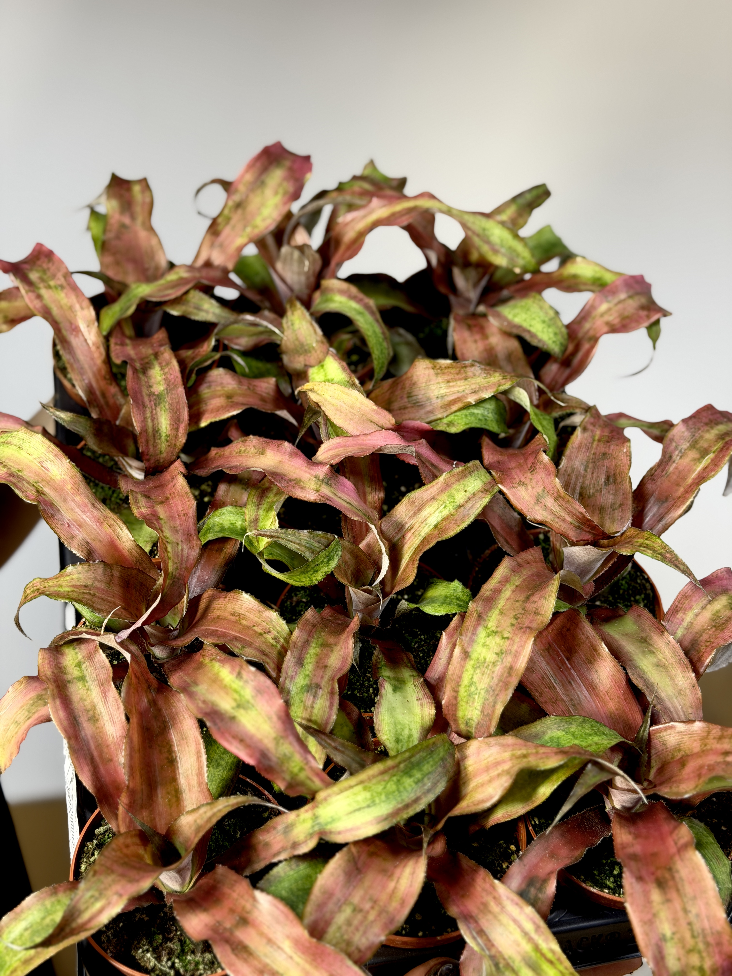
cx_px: 366
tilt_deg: -21.2
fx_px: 1353
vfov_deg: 39.7
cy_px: 488
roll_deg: +1.2
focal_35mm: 48
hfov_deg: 30.3
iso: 100
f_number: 1.78
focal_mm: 6.76
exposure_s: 1/68
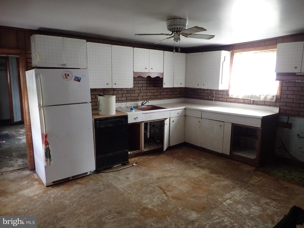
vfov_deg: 54.9
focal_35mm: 25
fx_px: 220
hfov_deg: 69.4
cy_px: 114
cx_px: 152
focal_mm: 4.5
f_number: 2
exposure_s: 1/30
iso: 250
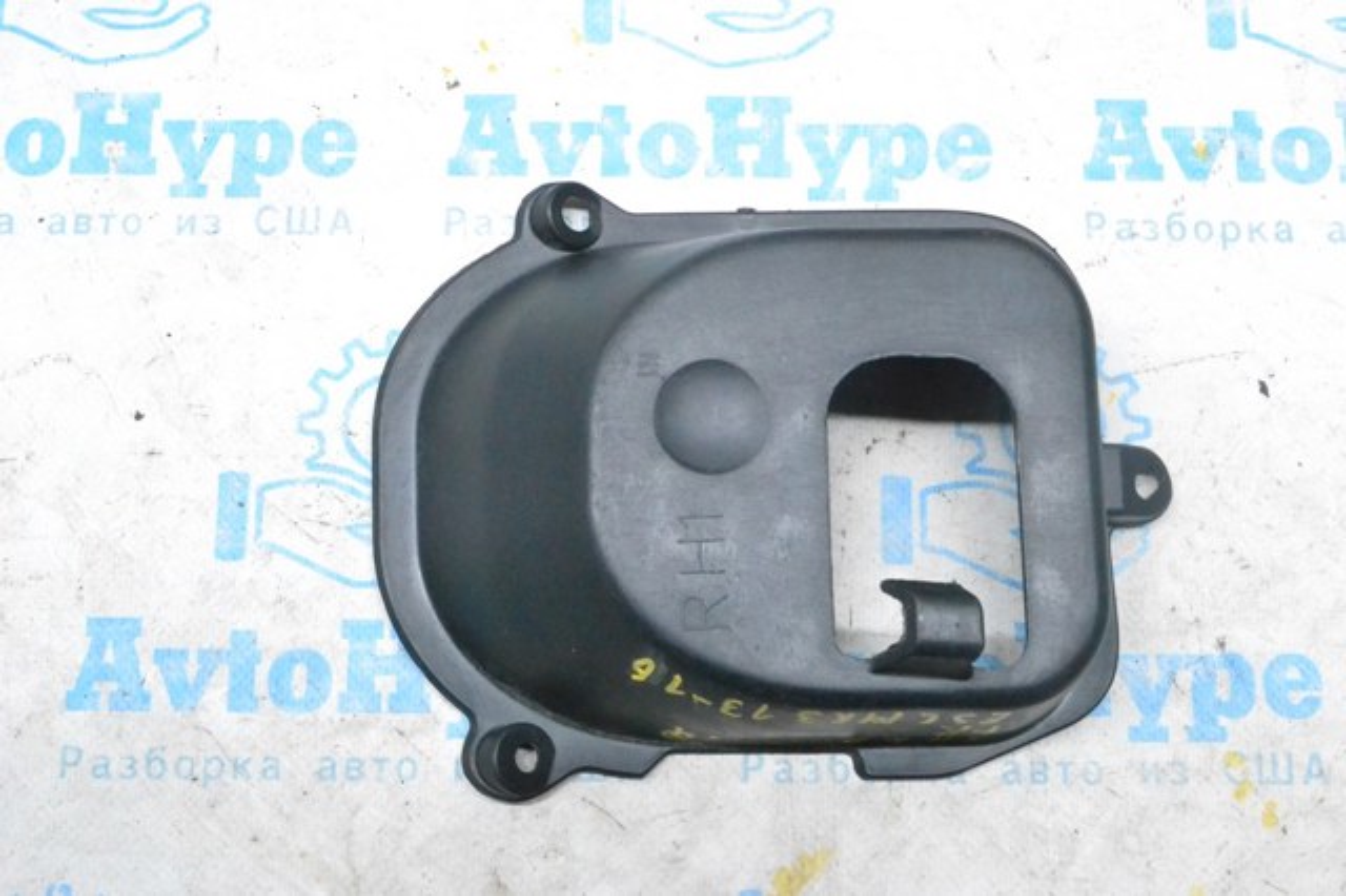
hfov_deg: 41.1
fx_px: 1794
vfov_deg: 28.0
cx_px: 673
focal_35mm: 48
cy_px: 448
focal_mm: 32
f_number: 10
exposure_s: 1/125
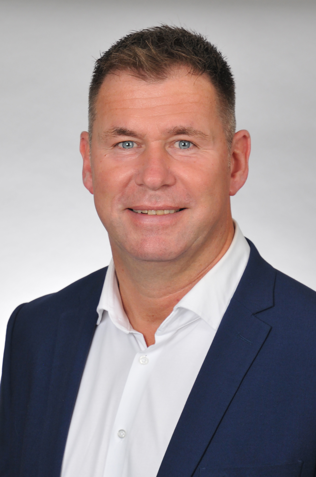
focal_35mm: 112
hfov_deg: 12.1
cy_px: 238
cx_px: 158
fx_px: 1485
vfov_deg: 18.2
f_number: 5.6
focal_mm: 75
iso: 320
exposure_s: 1/125
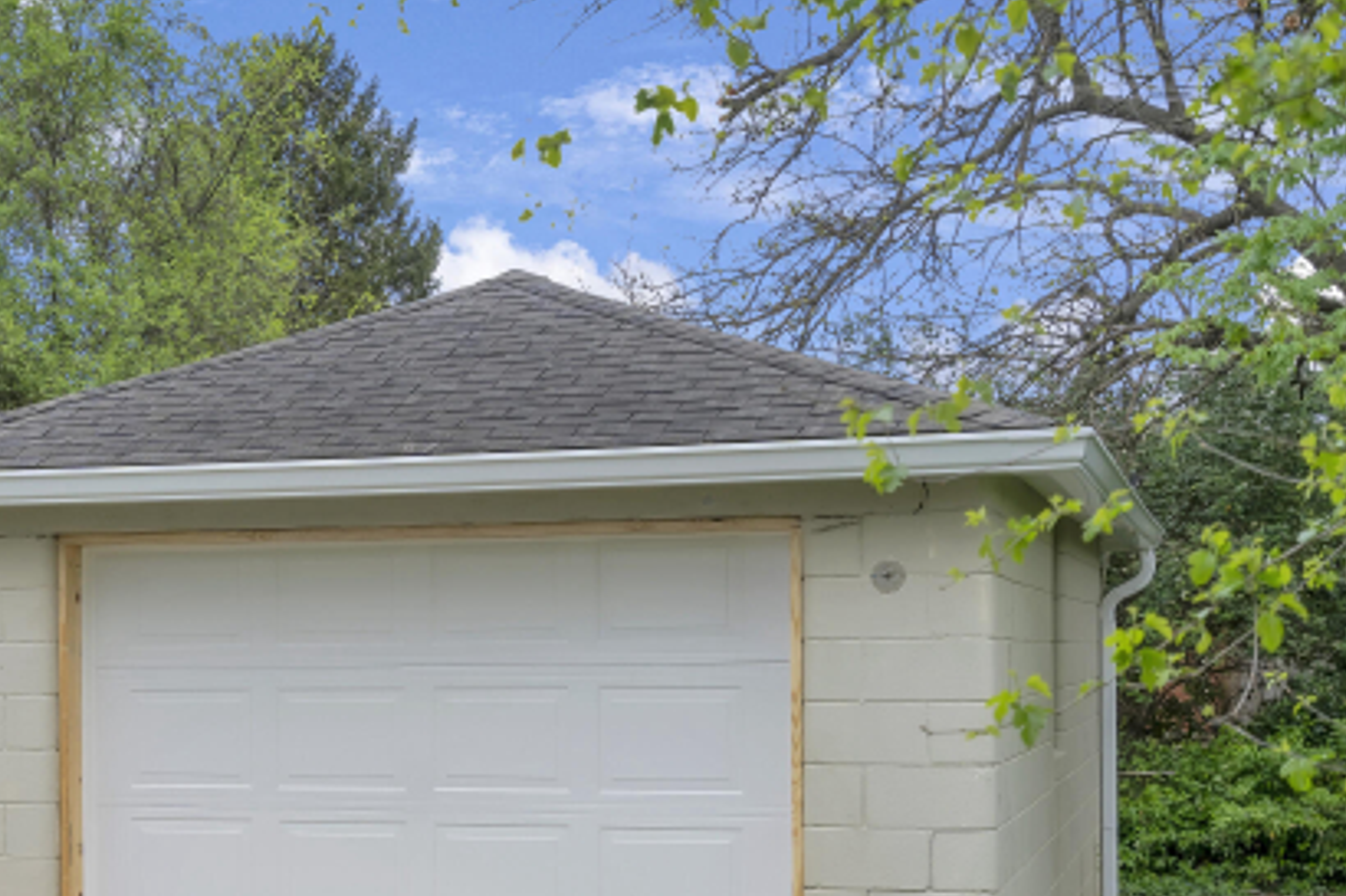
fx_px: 2392
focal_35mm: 64
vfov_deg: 21.0
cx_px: 135
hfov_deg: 30.1
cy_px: 715
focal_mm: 35
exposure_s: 1/320
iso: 250
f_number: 4
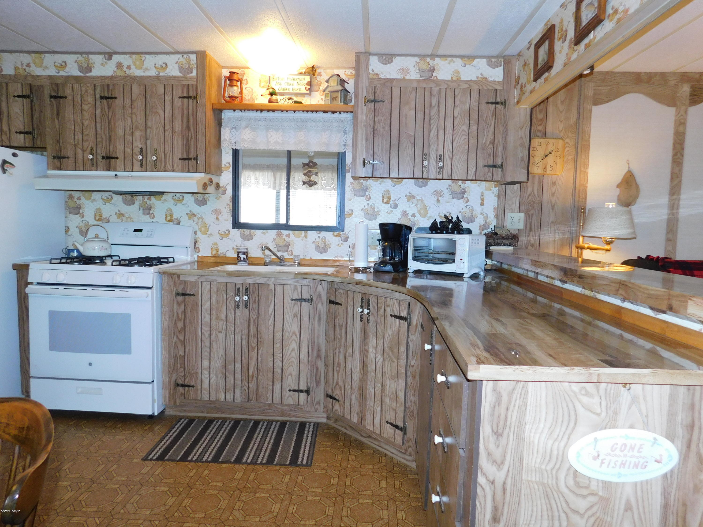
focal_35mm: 23
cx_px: 352
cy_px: 264
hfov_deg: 73.9
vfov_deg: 58.9
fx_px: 467
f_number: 3
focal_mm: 4
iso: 200
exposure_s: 1/30
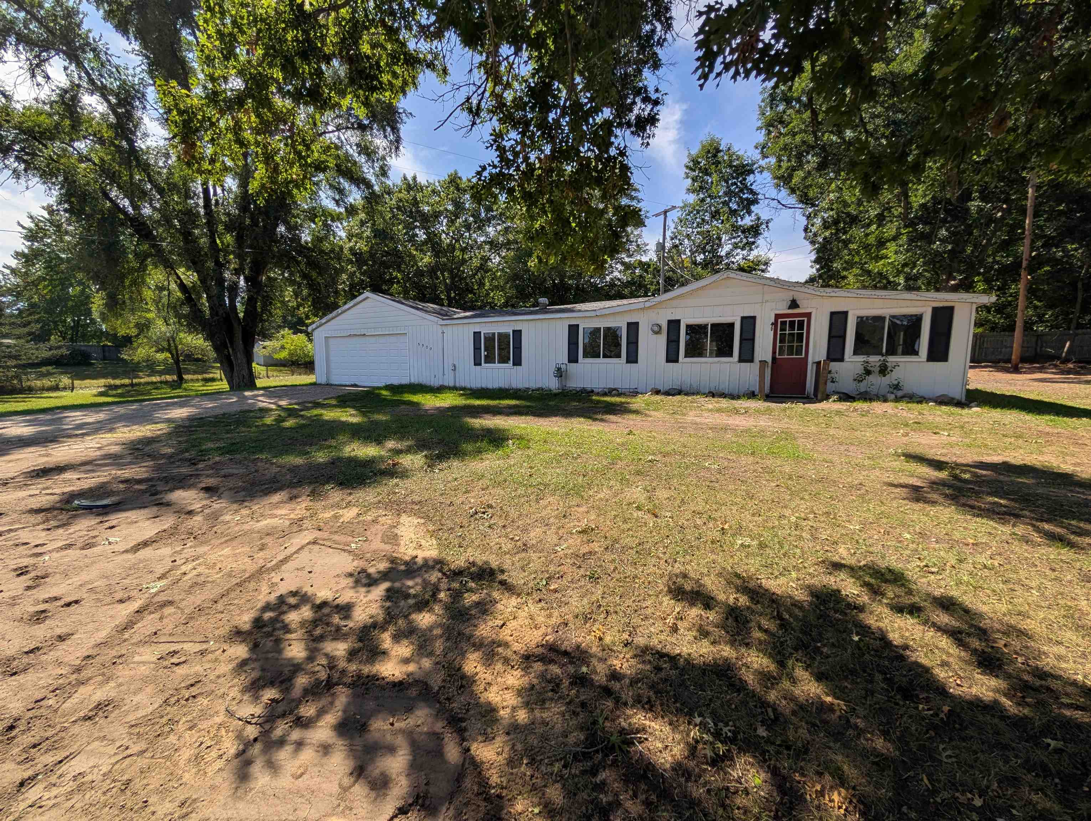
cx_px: 546
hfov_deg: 110.5
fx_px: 379
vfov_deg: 94.6
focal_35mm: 12
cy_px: 410
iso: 51
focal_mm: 2.02
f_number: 1.7
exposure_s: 1/2786
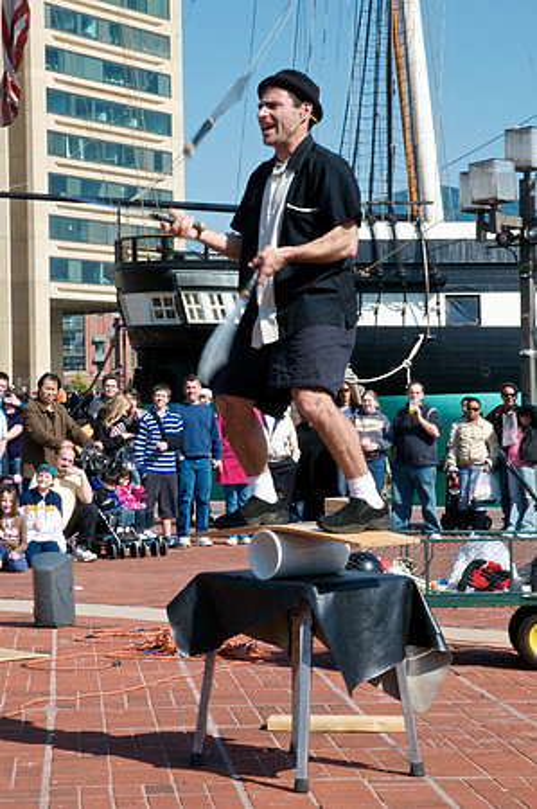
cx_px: 268
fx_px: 1850
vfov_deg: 24.6
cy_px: 404
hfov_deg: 16.5
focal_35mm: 82
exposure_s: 1/90
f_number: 27
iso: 400
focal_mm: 55
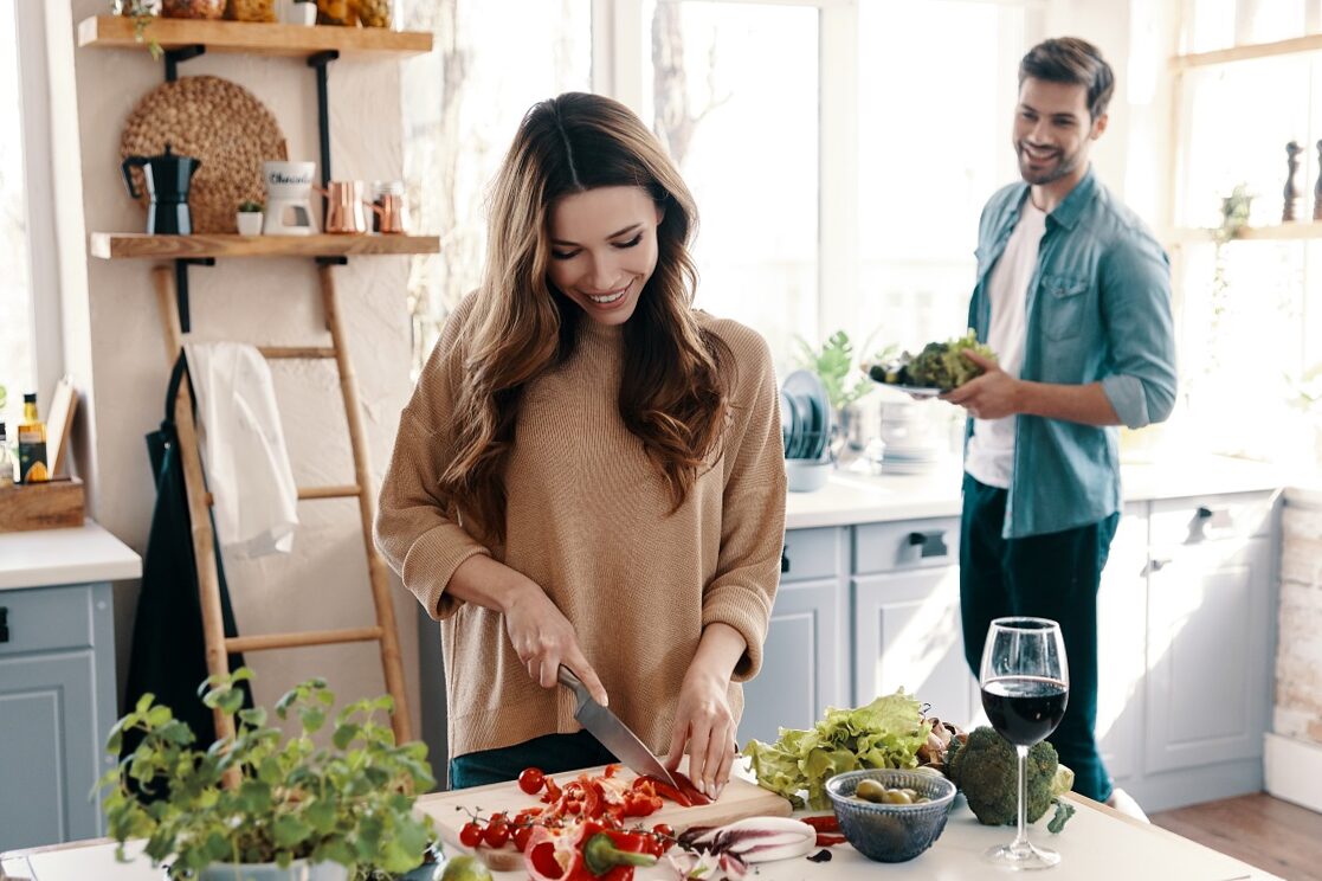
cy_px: 440
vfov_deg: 27.0
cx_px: 661
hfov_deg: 39.6
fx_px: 1835
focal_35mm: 50
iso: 1000
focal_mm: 50
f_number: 3.5
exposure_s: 1/320
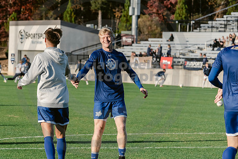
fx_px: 1330
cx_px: 102
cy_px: 70
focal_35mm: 201
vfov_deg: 6.8
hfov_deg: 10.2
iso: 1250
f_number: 7.1
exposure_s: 1/4000
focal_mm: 165
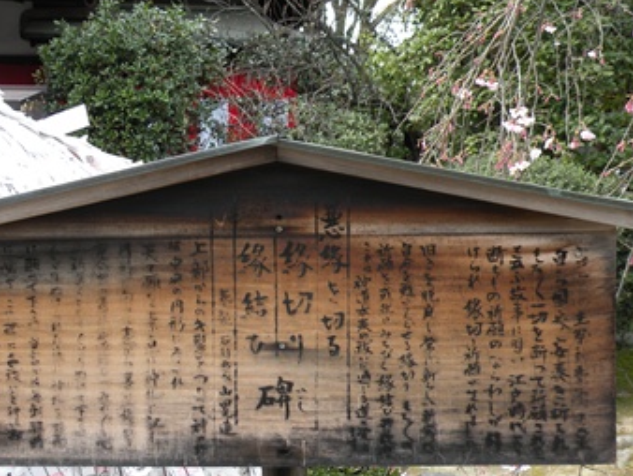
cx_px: 285
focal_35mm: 44
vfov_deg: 32.9
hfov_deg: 42.9
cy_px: 264
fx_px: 805
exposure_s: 1/98.1
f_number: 4
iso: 64
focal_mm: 5.8
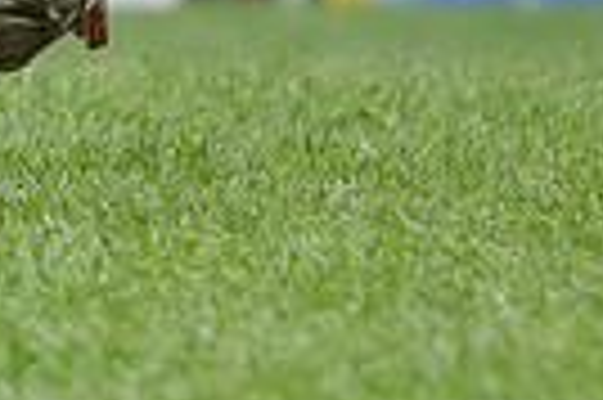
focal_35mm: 1269
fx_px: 21233
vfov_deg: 1.1
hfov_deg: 1.6
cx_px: -639
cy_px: -456
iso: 640
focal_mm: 195
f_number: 3.5
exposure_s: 1/1250
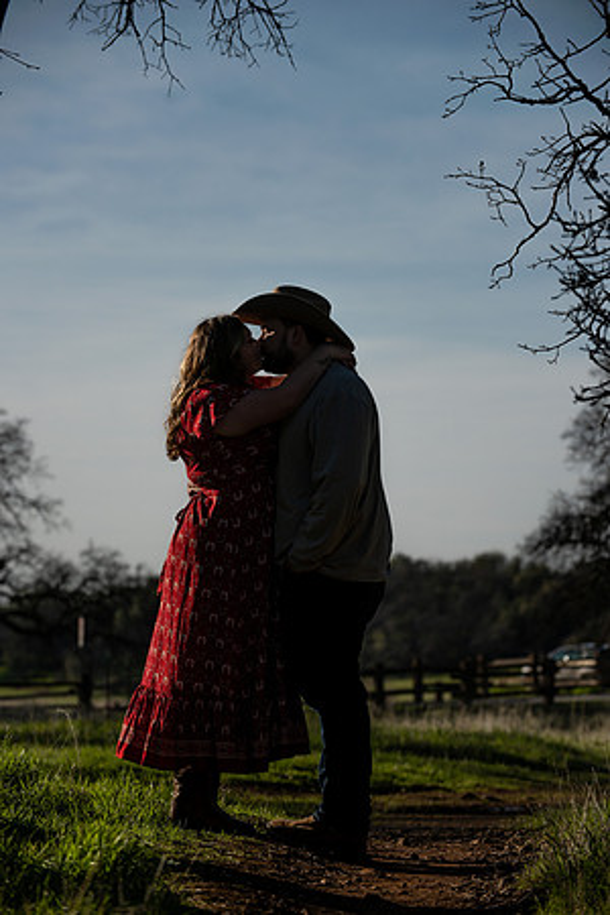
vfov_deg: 17.1
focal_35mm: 120
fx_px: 3050
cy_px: 458
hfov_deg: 11.4
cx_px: 305
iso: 50
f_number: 4.5
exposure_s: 1/2000
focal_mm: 120
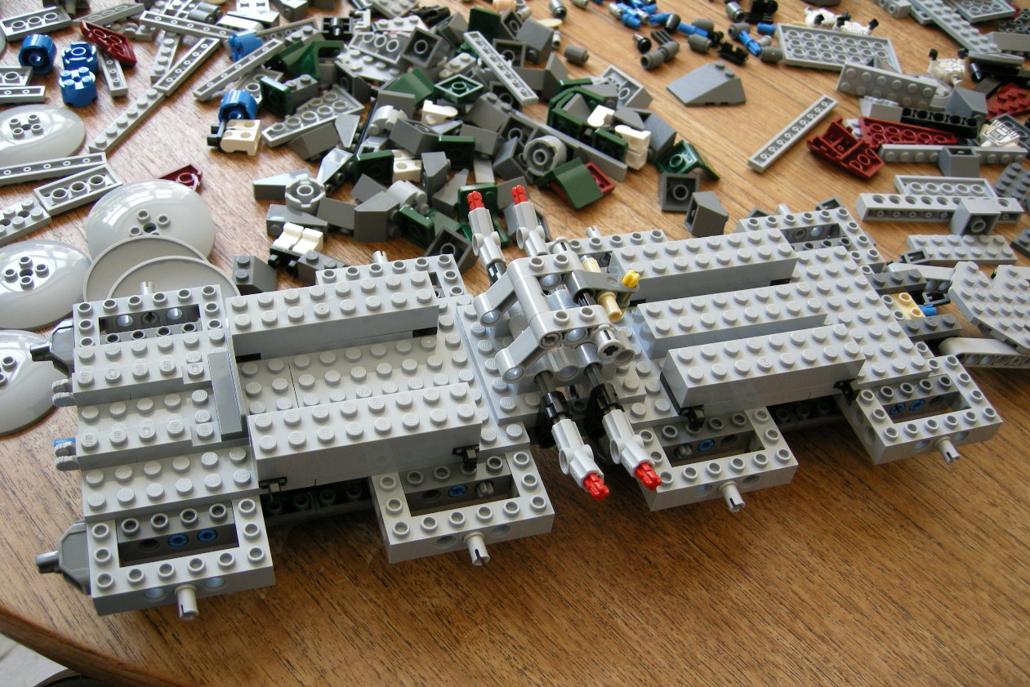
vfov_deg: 35.0
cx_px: 521
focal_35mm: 38
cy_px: 381
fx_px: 1087
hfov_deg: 50.7
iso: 113
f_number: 2.7
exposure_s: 1/61.1
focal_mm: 7.5
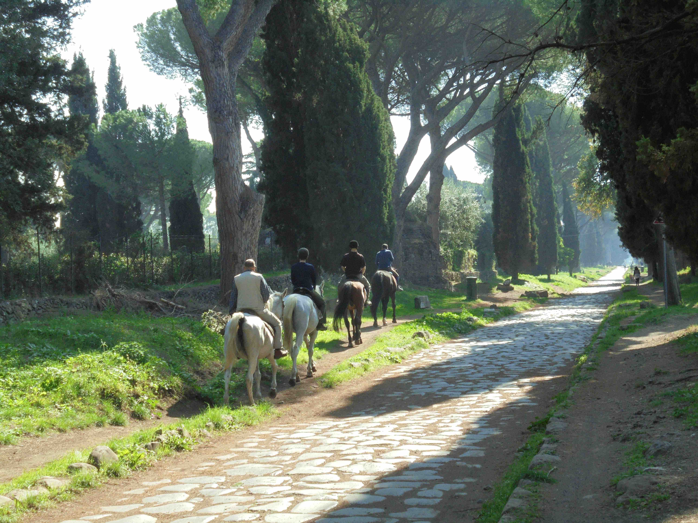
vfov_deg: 22.9
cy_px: 262
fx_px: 1291
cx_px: 349
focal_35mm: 64
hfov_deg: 30.3
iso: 200
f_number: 5.6
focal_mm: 11.5
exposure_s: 1/250
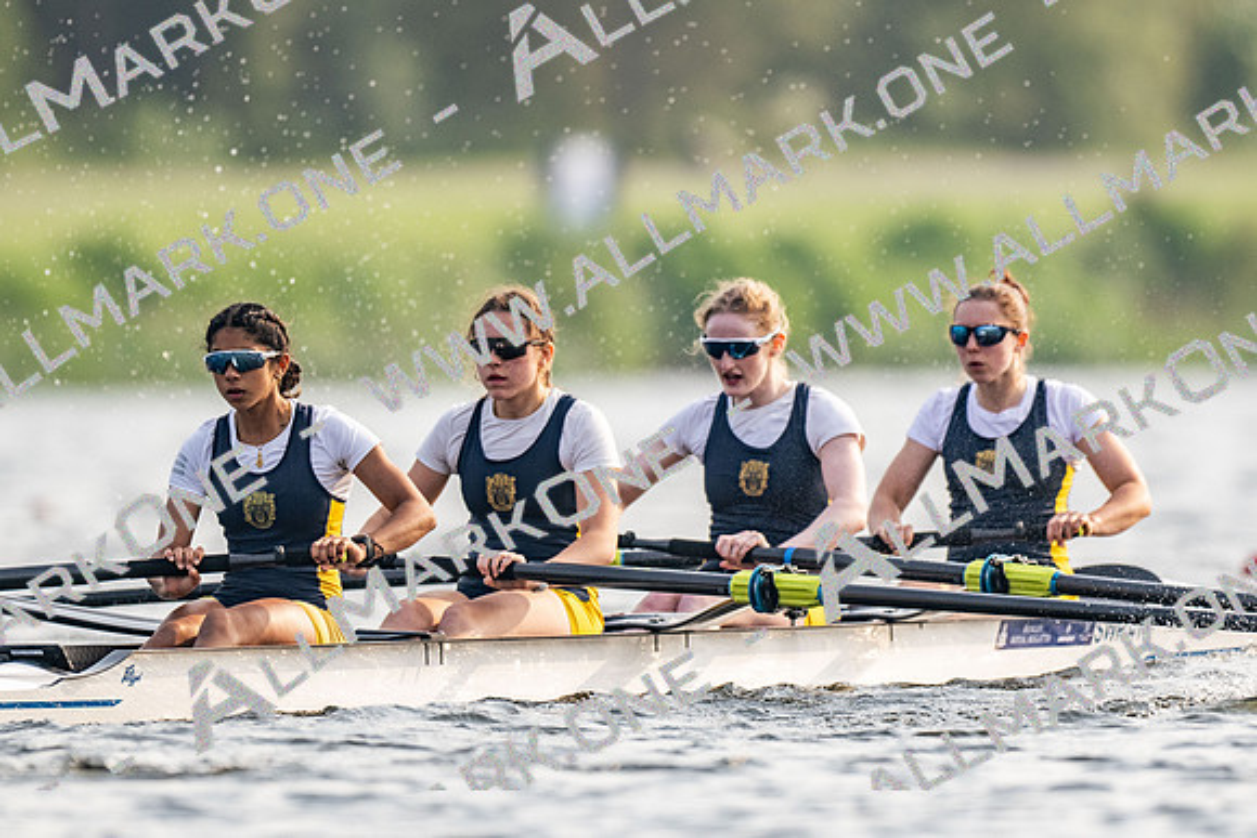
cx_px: 628
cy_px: 419
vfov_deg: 1.5
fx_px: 31447
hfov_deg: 2.3
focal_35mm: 900
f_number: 4
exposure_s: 1/2500
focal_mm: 600
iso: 360
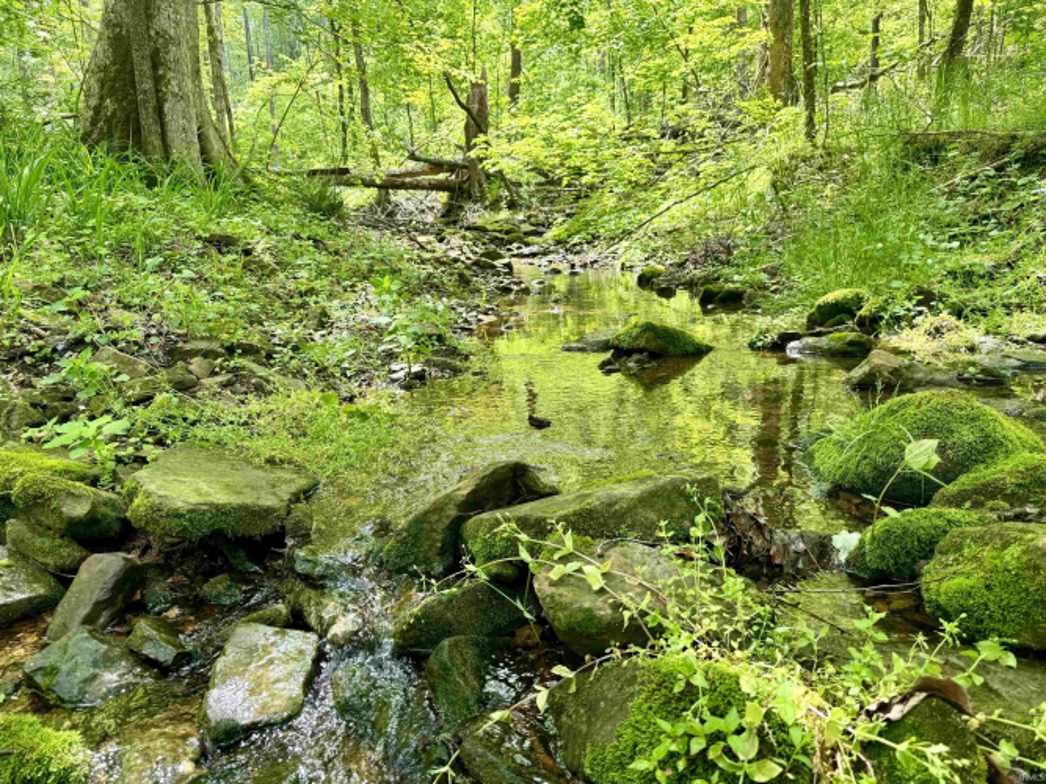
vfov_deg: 56.8
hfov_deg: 71.6
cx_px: 523
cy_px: 392
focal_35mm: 24
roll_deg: +1.8
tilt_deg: -13.0
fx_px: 725
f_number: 1.78
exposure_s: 1/467
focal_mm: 6.76
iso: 80
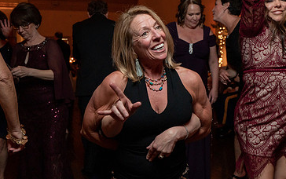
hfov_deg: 48.1
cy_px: 91
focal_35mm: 41
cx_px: 160
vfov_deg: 31.3
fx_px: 320
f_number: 4
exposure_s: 1/200
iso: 2000
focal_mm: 25
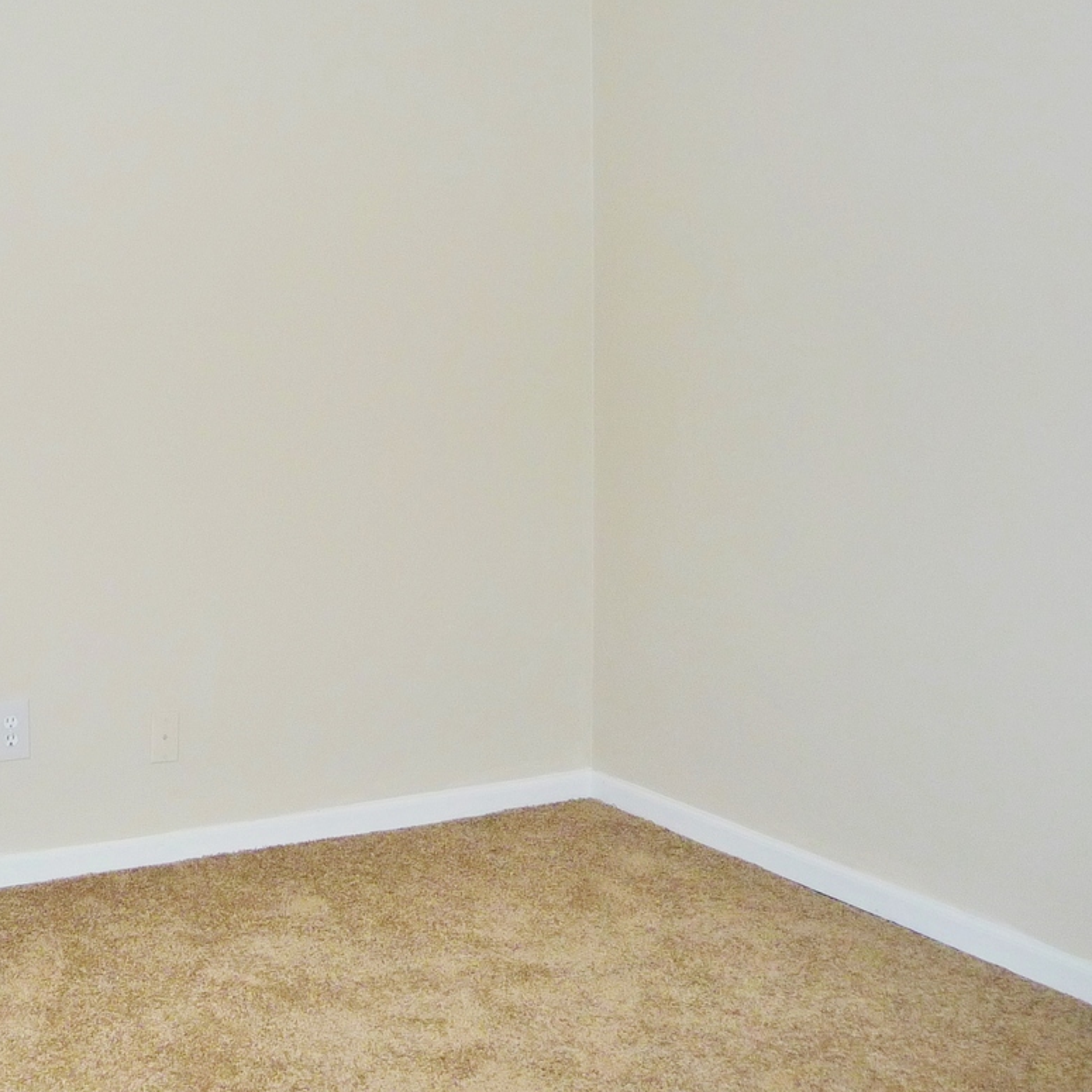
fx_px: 1642
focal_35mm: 46
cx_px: 144
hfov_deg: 35.0
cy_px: 375
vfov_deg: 36.5
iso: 125
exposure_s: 1/30
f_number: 3.3
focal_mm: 4.7
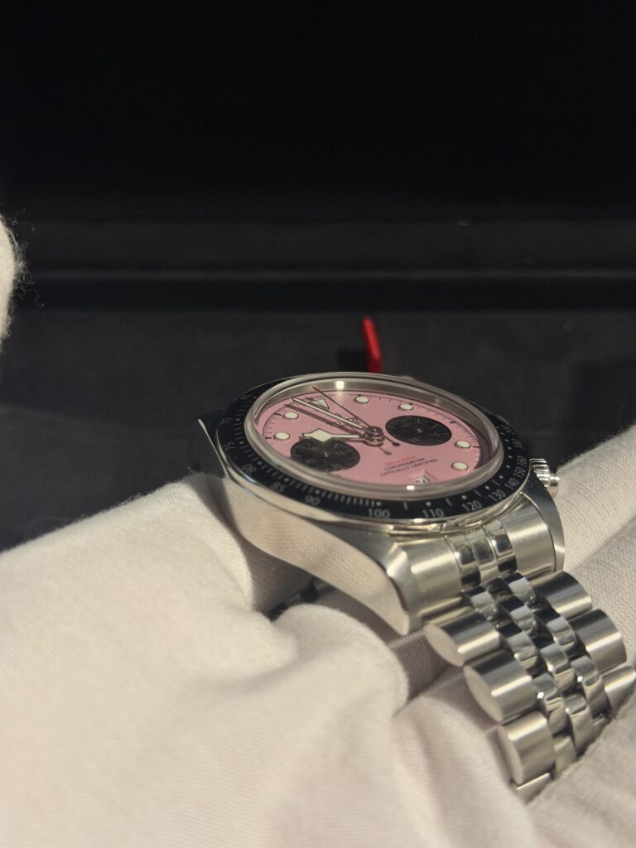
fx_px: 1176
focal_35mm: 48
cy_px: 424
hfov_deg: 30.3
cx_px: 318
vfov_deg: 39.7
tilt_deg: -55.2
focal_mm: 6.76
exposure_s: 1/40
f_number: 1.78
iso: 250
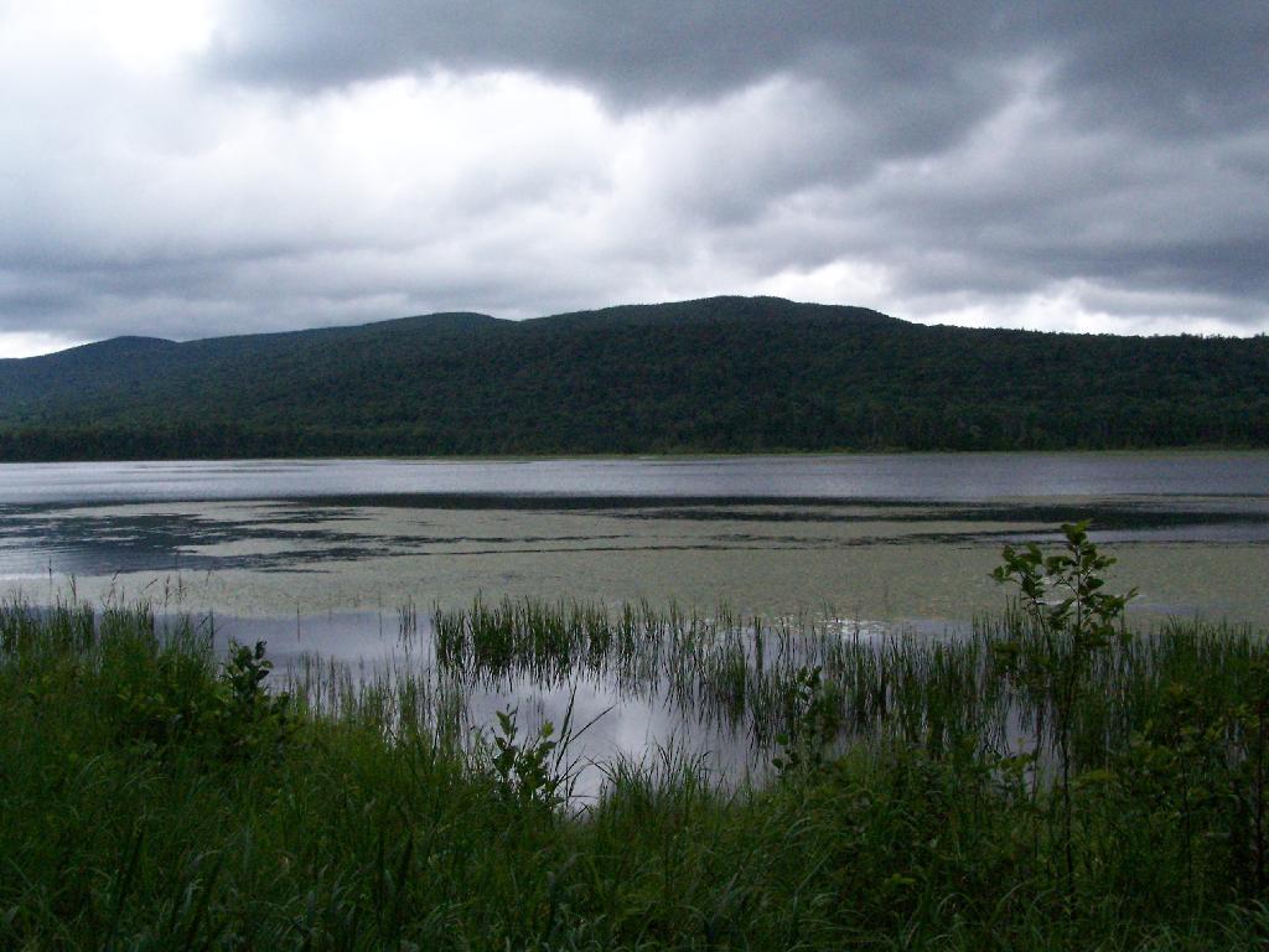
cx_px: 634
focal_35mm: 38
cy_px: 476
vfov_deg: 37.7
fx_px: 1393
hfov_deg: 49.0
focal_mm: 6.3
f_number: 5.6
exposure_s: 1/1600
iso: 400
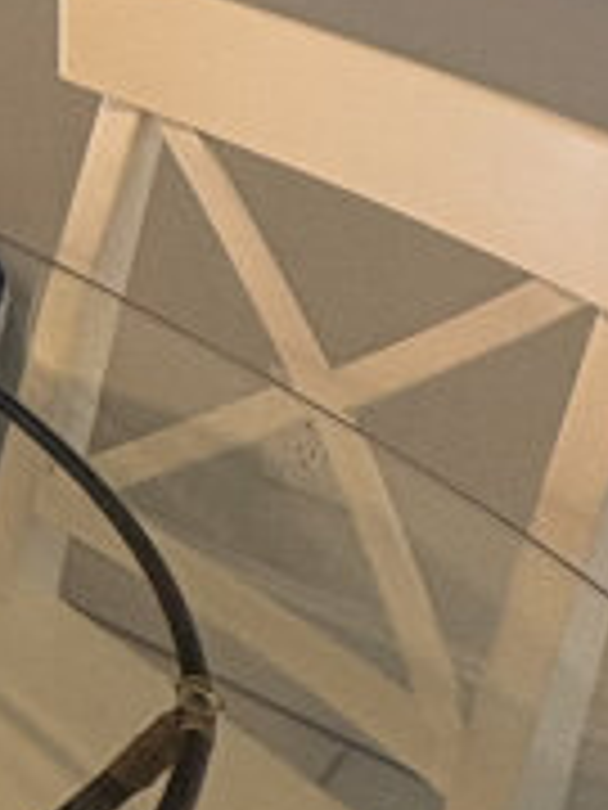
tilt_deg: -7.5
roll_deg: -0.7
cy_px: -405
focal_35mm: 84
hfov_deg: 11.9
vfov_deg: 20.1
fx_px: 1967
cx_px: -1076
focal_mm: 2.22
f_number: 2.2
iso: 250
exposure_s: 1/120
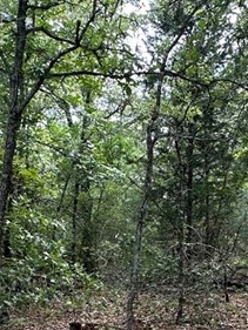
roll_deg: -1.8
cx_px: 154
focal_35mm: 51
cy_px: 295
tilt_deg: -6.1
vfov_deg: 35.3
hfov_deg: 28.5
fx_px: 487
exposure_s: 1/99
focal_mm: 2.22
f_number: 2.2
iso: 80
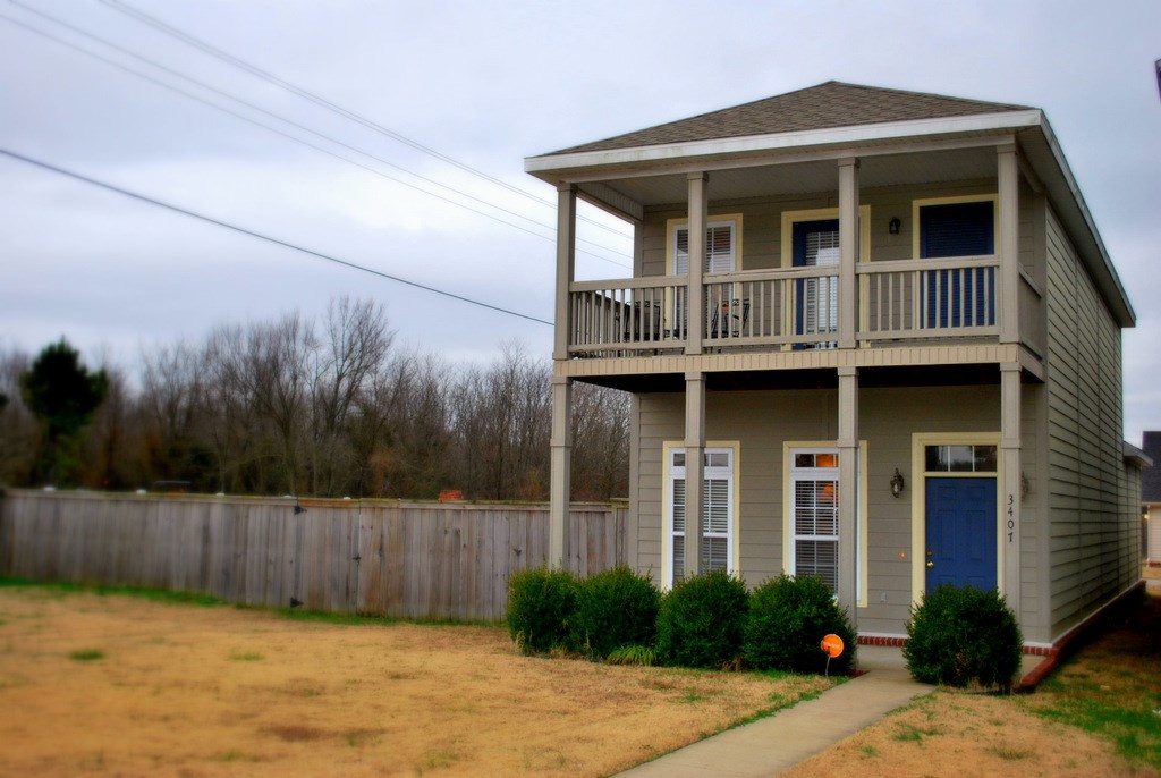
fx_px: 1260
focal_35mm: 39
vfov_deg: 34.3
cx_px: 580
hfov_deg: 49.5
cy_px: 389
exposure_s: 1/100
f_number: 4.5
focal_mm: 26
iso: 200
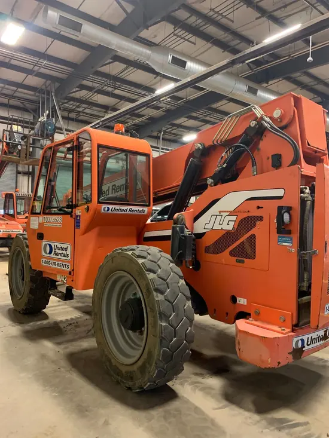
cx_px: 164
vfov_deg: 67.3
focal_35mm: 26
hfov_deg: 53.1
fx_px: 329
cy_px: 219
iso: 400
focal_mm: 4.25
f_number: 1.8
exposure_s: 1/30
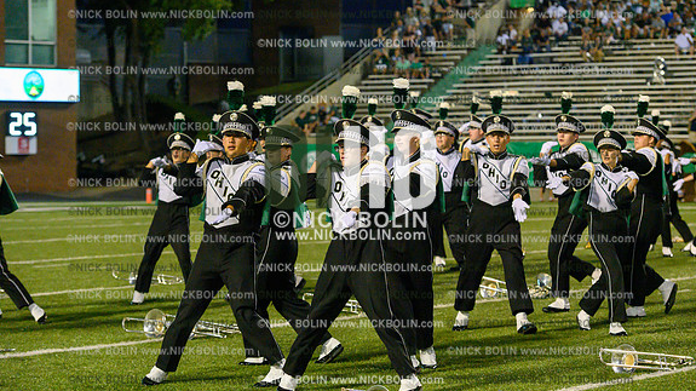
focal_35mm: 111
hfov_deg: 19.3
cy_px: 183
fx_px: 2048
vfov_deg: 10.9
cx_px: 350
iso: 10000
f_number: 4
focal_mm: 105
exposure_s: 1/1600
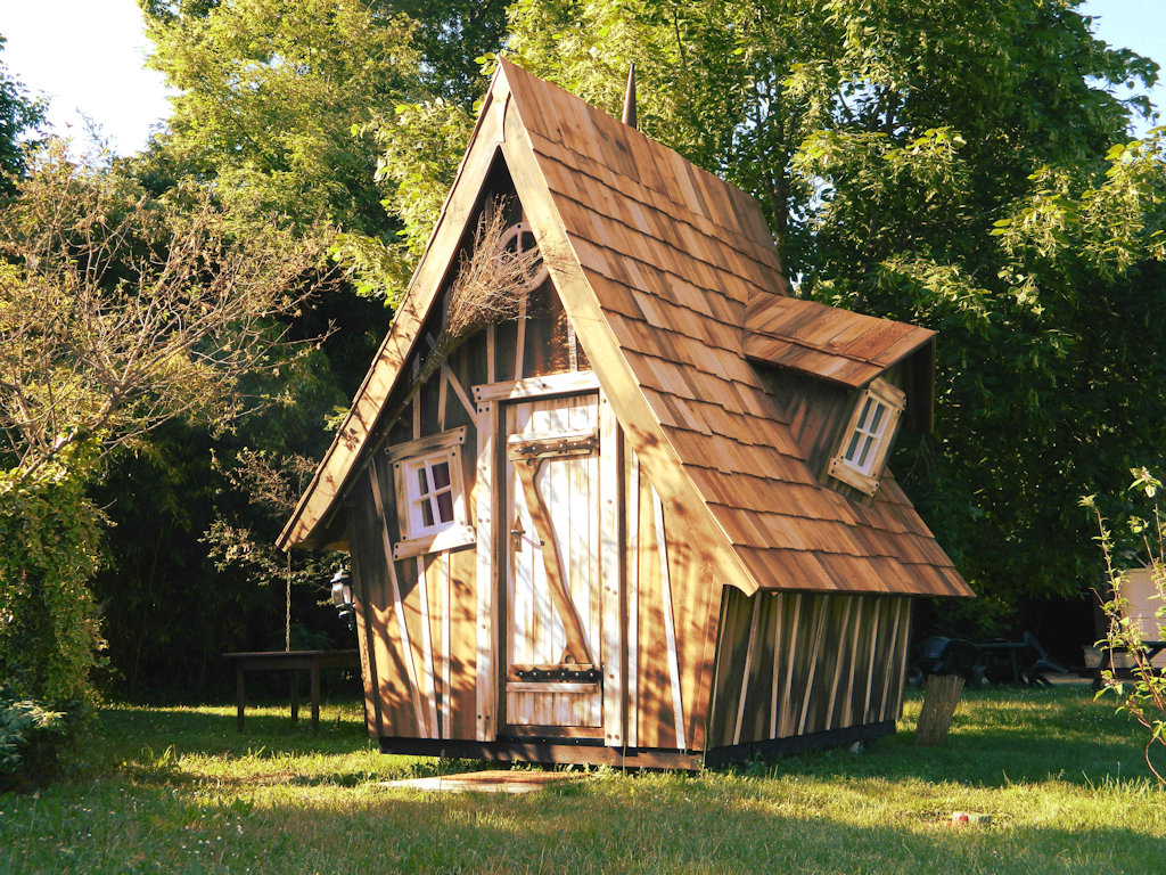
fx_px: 1381
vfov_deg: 35.1
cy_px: 438
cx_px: 583
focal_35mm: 41
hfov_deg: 45.8
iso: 110
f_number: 3.5
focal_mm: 7.3
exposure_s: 1/400
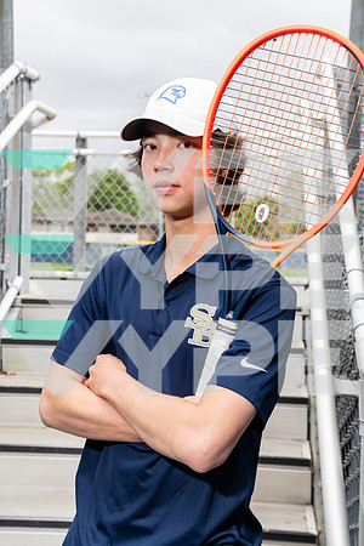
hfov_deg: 24.6
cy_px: 273
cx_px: 182
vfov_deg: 36.2
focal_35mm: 55
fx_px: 834
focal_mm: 55
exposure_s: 1/160
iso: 200
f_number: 8
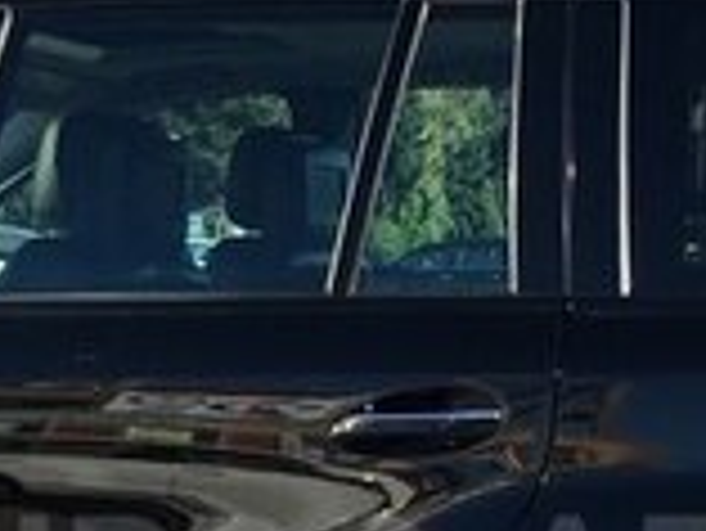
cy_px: 583
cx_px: 283
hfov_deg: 16.1
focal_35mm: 122
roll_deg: -1.1
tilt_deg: -7.5
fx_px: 2490
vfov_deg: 12.0
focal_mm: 4.15
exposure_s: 1/693
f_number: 2.2
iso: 25
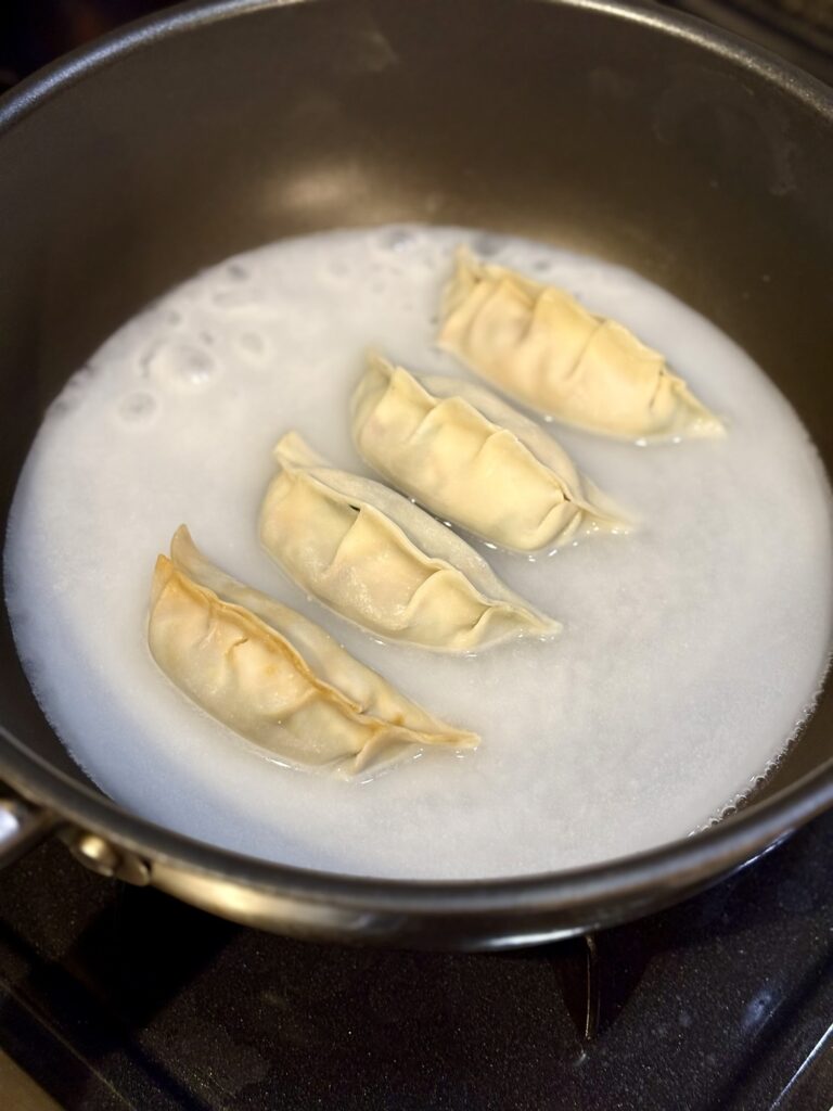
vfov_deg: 36.8
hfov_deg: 28.0
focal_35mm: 52
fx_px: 1668
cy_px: 556
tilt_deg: -55.1
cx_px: 416
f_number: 1.6
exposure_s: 1/60
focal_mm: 5.96
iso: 125
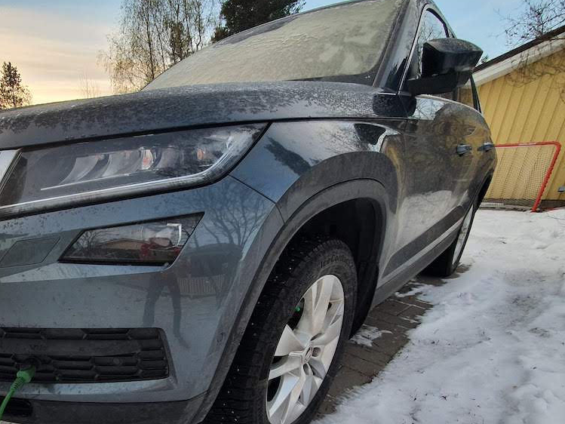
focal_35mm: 20
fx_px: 326
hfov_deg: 76.0
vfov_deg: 62.4
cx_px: 143
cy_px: 316
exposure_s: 1/195
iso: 50
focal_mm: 1.8
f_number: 2.2
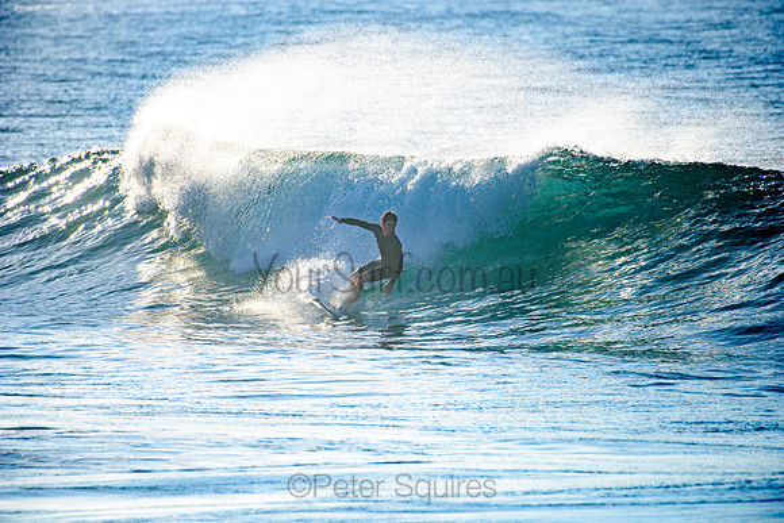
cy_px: 262
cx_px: 392
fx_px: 10891
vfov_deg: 2.8
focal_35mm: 500
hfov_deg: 4.1
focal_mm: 500
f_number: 5.6
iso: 110
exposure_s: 1/2000
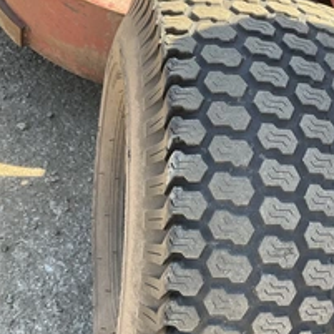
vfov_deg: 33.4
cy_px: 156
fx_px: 557
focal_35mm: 51
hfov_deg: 32.0
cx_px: 291
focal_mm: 3
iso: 32
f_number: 1.8
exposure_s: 1/172
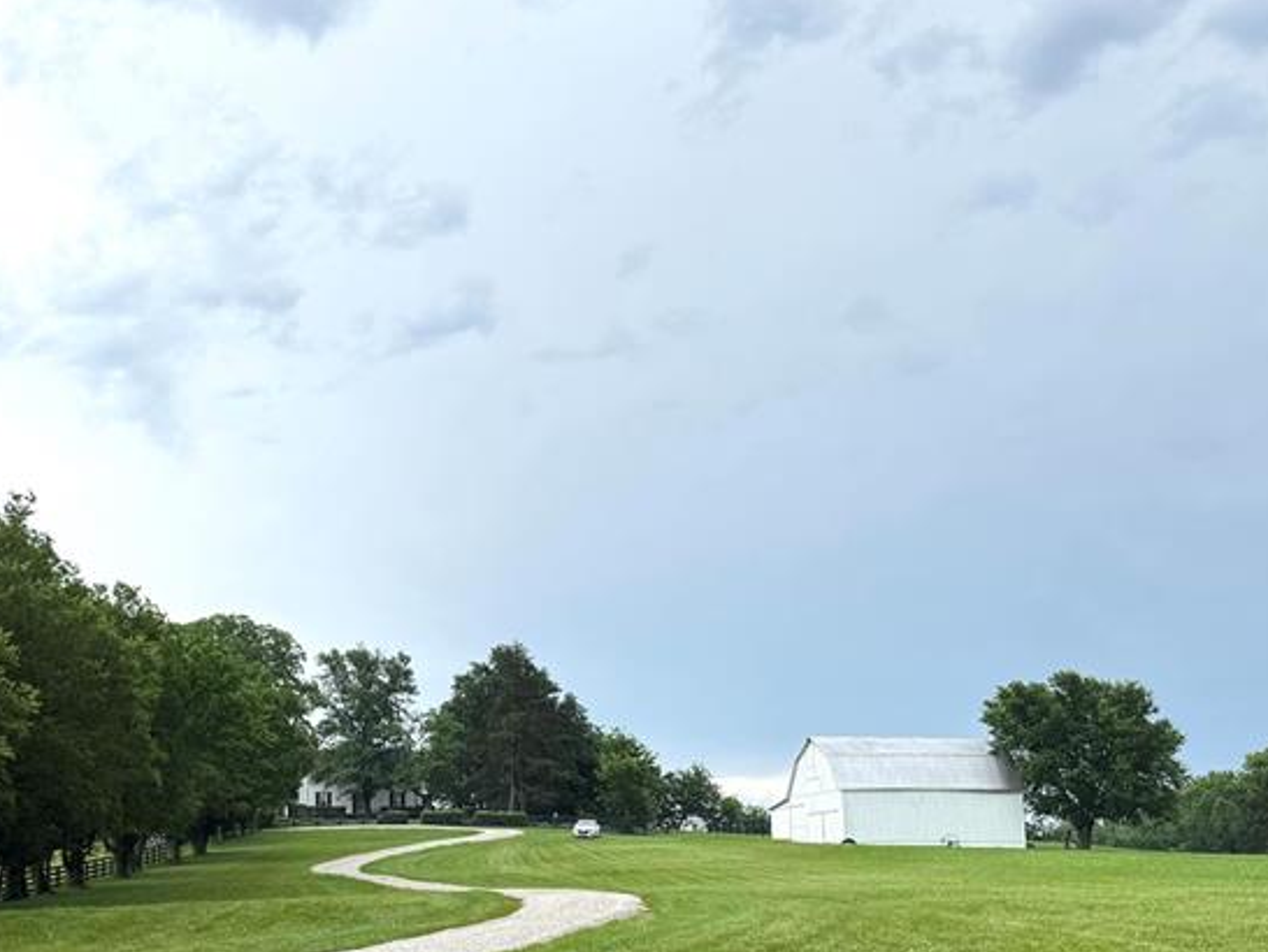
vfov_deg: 31.5
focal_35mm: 45
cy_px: 734
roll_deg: +1.3
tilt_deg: +6.5
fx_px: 1649
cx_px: 392
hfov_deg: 41.4
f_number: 1.78
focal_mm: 6.76
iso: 80
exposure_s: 1/2299
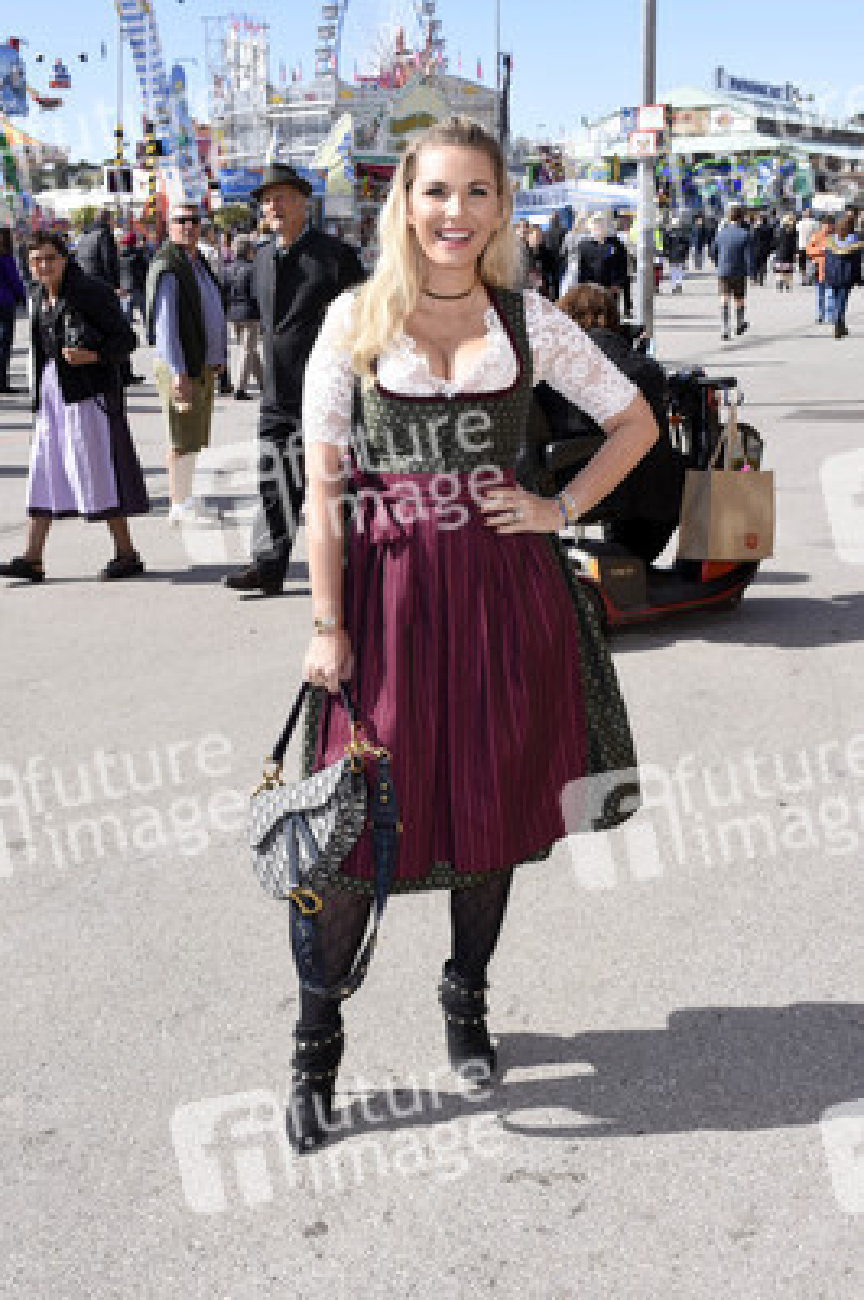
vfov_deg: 49.6
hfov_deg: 34.2
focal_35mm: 39
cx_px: 432
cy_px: 650
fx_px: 1406
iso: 160
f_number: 9
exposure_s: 1/160
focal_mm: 26
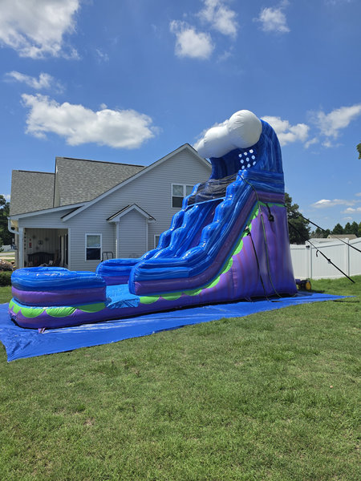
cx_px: 180
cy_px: 240
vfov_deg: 73.9
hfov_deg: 58.9
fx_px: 320
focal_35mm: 23
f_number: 1.4
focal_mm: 6.5
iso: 64
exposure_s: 1/7939
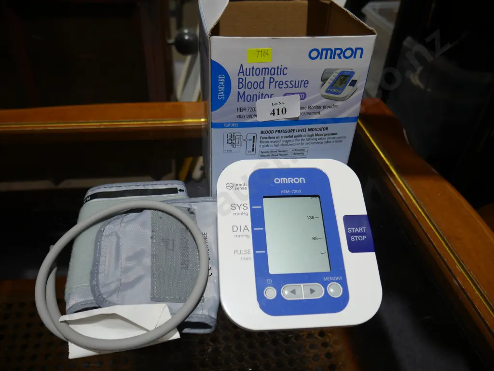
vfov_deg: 49.8
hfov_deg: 63.4
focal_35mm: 28
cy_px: 186
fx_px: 400
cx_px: 247
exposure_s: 1/100
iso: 200
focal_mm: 14
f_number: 3.5
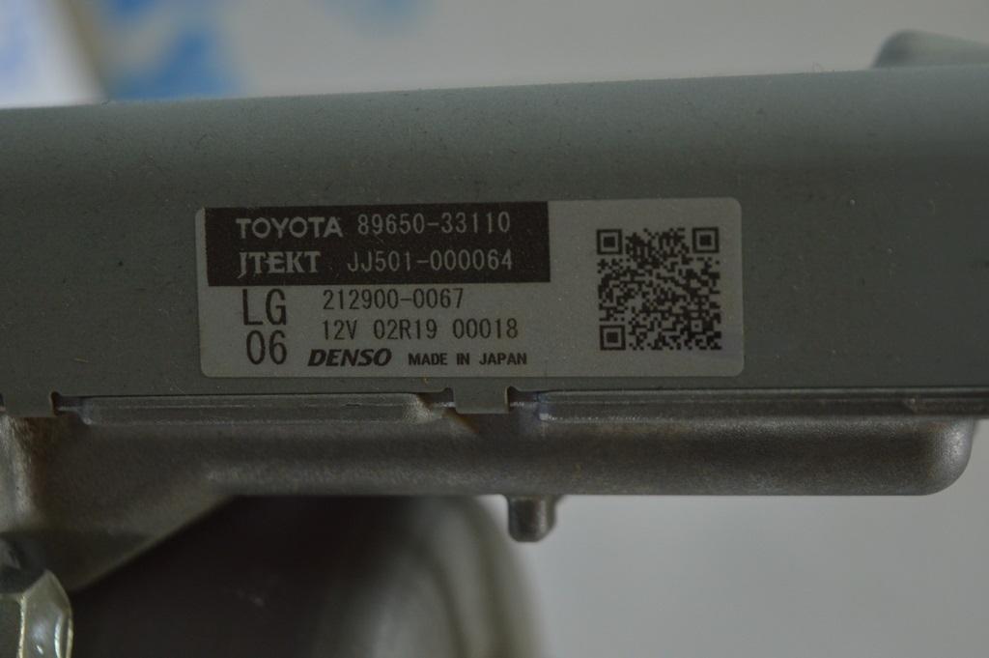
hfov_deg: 24.6
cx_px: 494
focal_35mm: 82
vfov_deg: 16.5
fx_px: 2265
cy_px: 329
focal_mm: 55
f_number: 5.6
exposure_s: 1/50
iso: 400
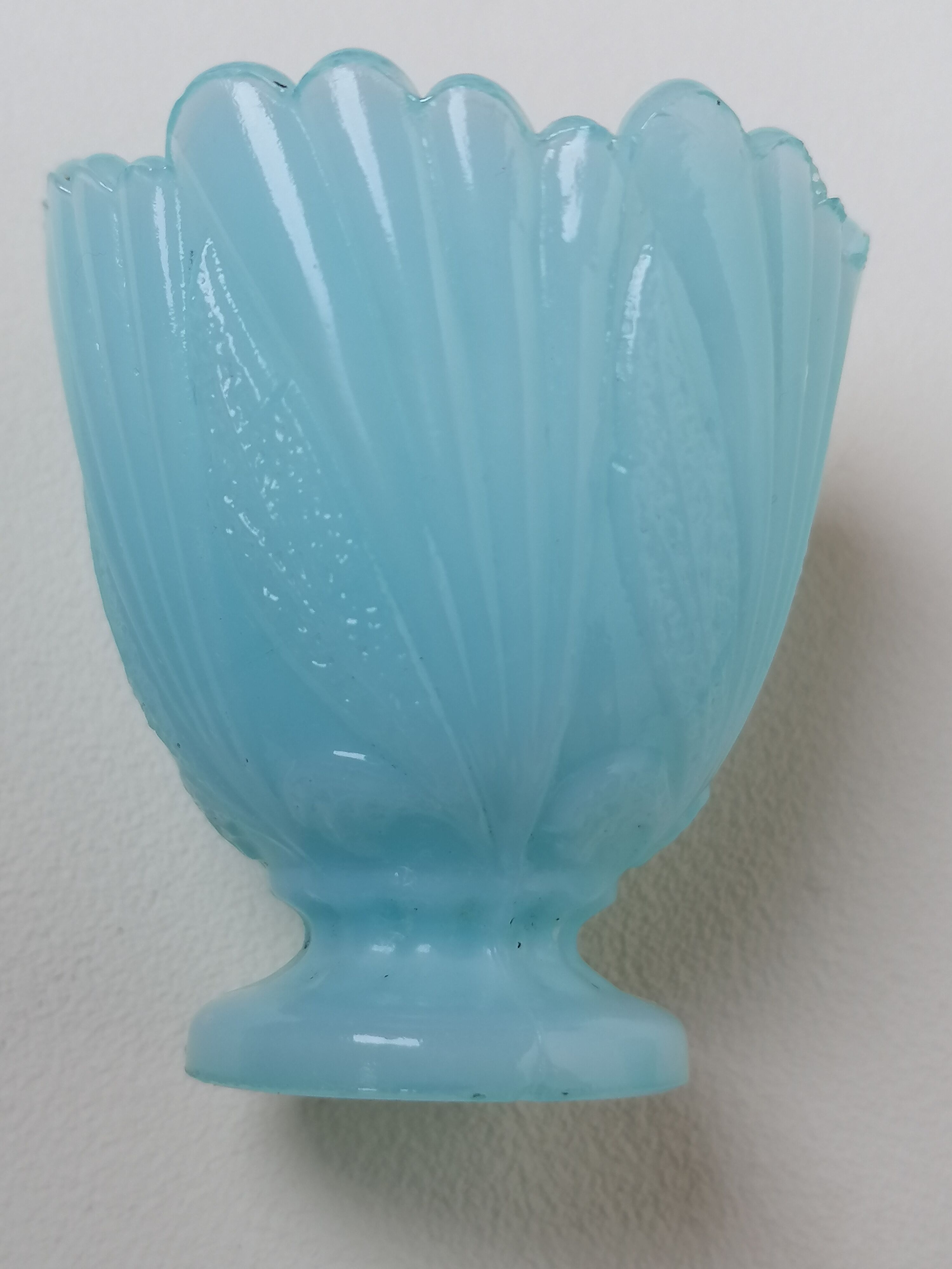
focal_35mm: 54
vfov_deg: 35.5
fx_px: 1980
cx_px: 476
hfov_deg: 27.0
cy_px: 634
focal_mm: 4.75
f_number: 1.8
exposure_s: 1/60
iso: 100
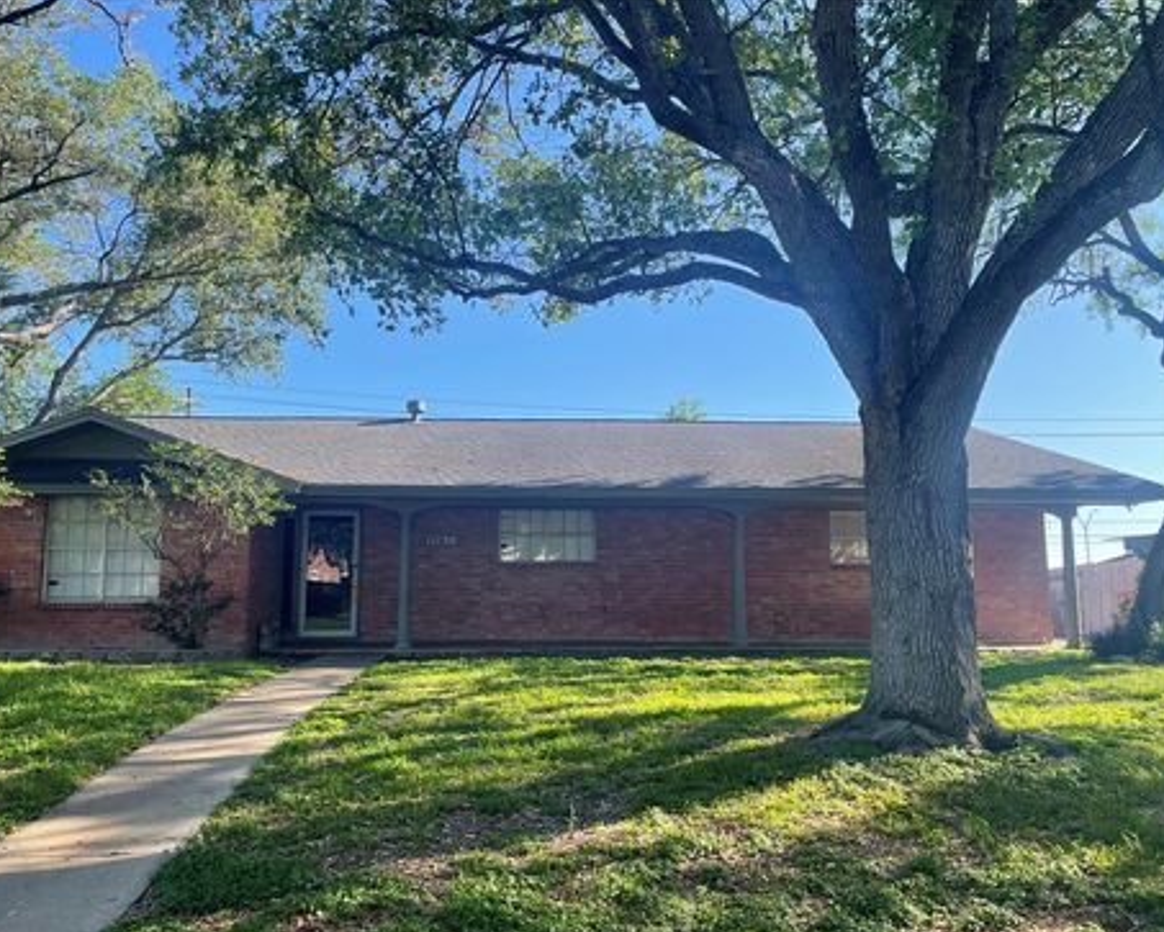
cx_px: 527
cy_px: 476
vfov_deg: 51.6
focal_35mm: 28
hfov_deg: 62.1
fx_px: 965
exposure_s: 1/1062
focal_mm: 4.2
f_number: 1.6
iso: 32
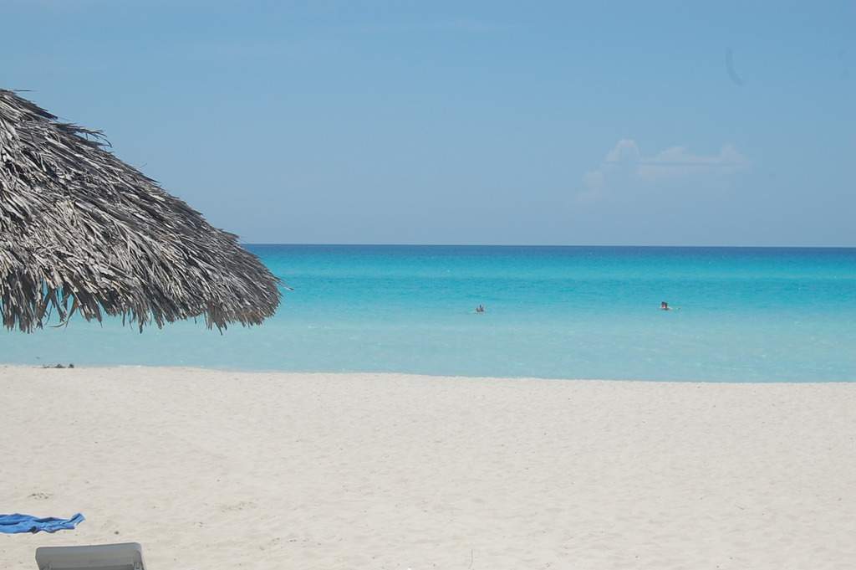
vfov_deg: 19.7
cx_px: 428
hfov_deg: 29.3
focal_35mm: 69
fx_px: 1639
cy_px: 285
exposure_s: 1/500
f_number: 11
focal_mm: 46
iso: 200
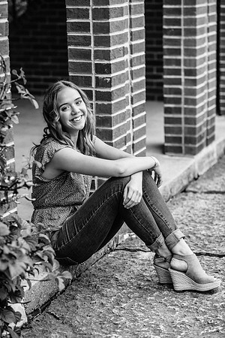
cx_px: 112
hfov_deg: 16.1
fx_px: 797
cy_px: 169
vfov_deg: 23.9
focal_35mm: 85
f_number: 2.8
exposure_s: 1/500
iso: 320
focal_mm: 85
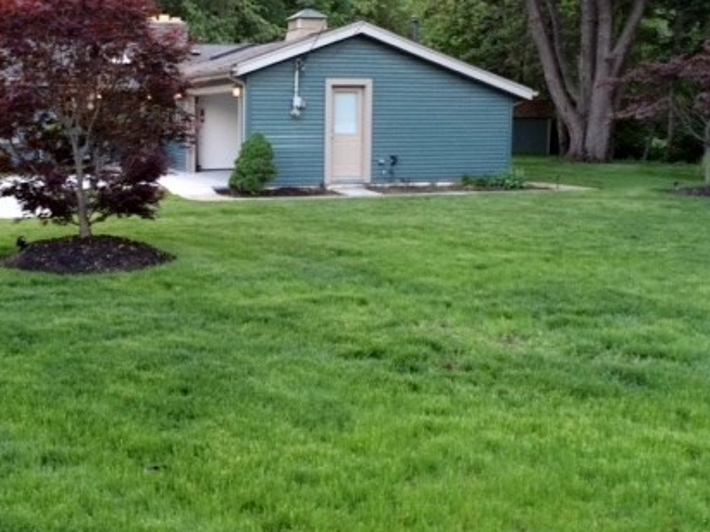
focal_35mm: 45
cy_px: 246
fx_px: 923
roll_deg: -0.2
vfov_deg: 32.2
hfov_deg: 41.9
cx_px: 279
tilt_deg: -8.6
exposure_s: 1/30
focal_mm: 4.15
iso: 64
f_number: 2.2
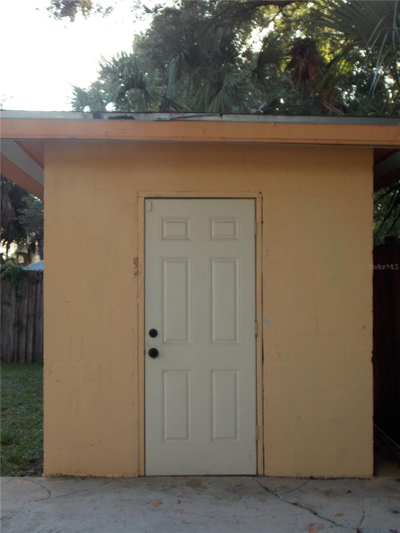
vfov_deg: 41.2
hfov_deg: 31.5
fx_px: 709
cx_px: 200
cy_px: 266
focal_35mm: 46
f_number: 3.7
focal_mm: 8.1
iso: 80
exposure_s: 1/100
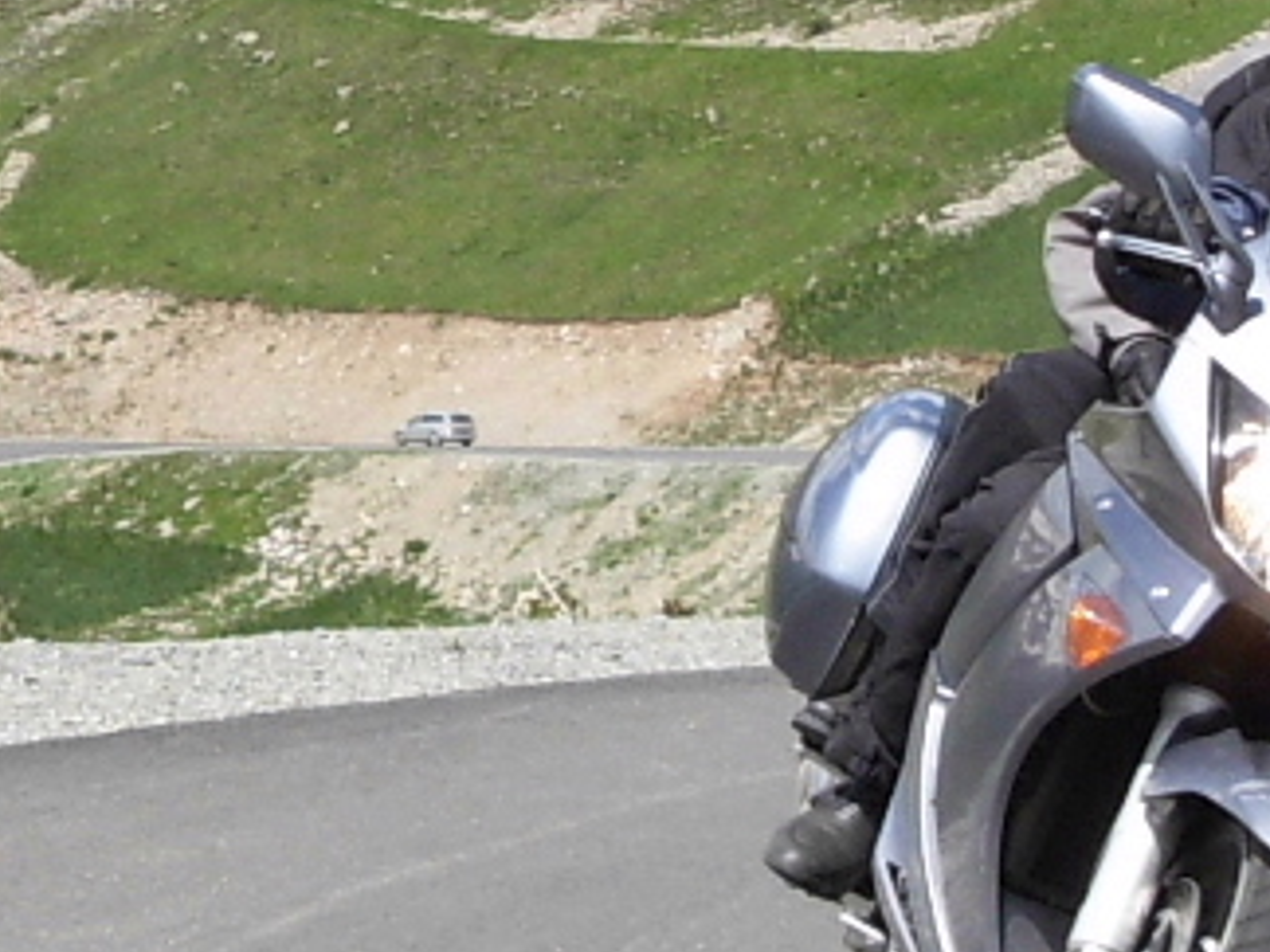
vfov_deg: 16.6
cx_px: 1243
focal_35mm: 89
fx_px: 3265
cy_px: 486
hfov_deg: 21.3
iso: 79
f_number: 3.1
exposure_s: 1/1024
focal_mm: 7.5
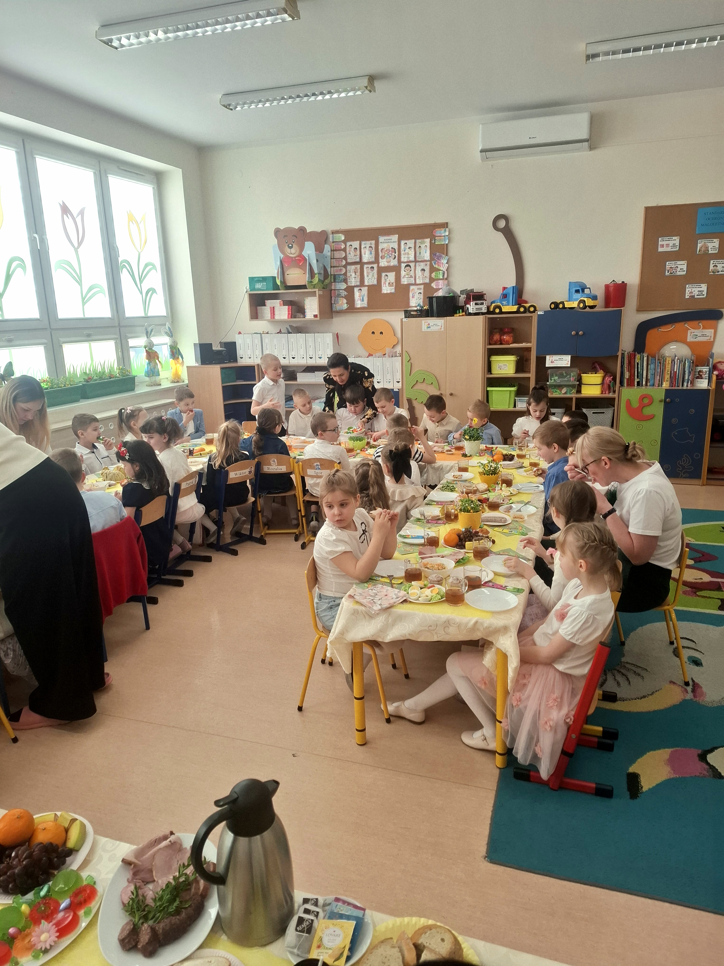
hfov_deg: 58.9
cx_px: 362
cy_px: 483
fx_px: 641
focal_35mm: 23
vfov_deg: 73.9
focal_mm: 5.54
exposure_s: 1/122
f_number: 1.8
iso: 50
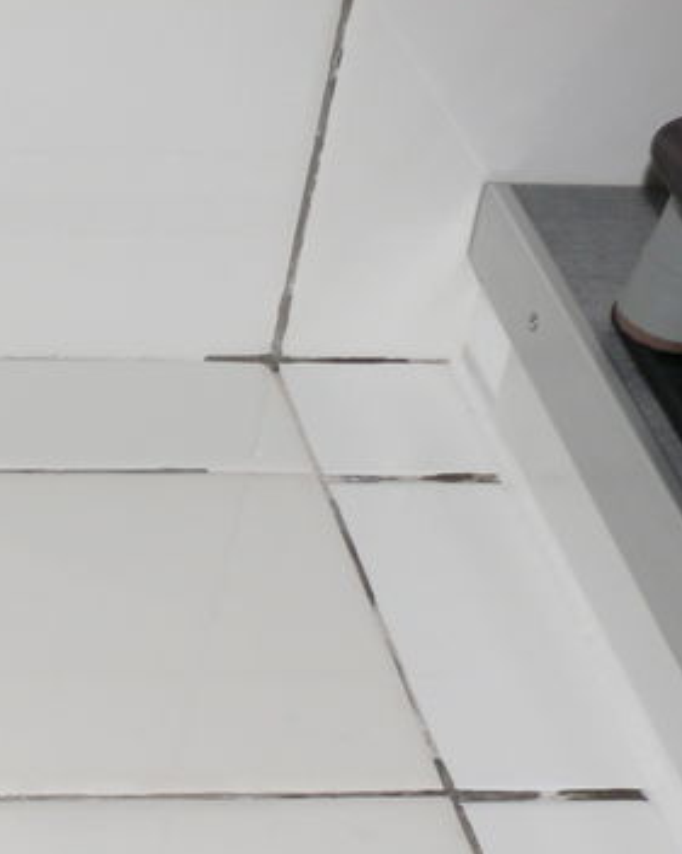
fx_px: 2804
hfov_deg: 12.7
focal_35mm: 111
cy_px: 706
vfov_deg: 17.2
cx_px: -505
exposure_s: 1/30
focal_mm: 8.2
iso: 100
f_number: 2.8
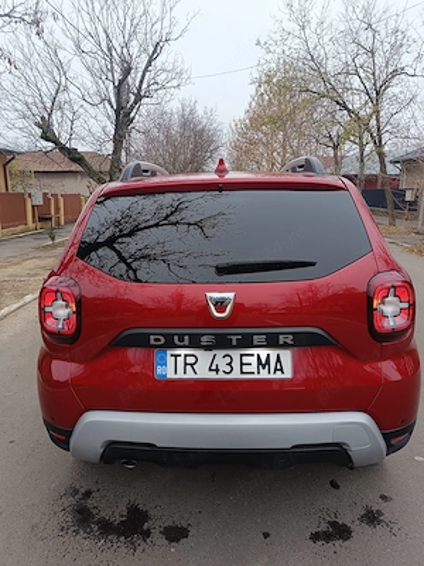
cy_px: 283
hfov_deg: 56.8
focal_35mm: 24
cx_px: 212
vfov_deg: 71.6
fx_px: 392
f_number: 1.88
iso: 121
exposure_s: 1/101
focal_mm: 5.59
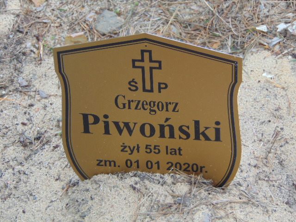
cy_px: 111
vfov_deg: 9.1
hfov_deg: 12.0
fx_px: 1402
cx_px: 148
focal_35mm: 164
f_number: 4
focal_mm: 29.5
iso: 100
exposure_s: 1/125
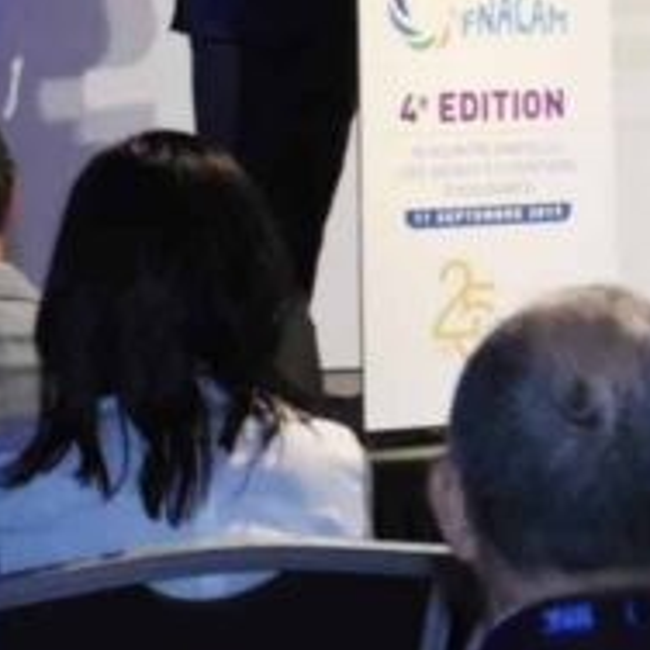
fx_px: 6635
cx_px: 1462
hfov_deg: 5.4
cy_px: -430
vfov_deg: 5.5
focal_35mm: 312
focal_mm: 45
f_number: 5.6
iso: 1600
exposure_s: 1/60
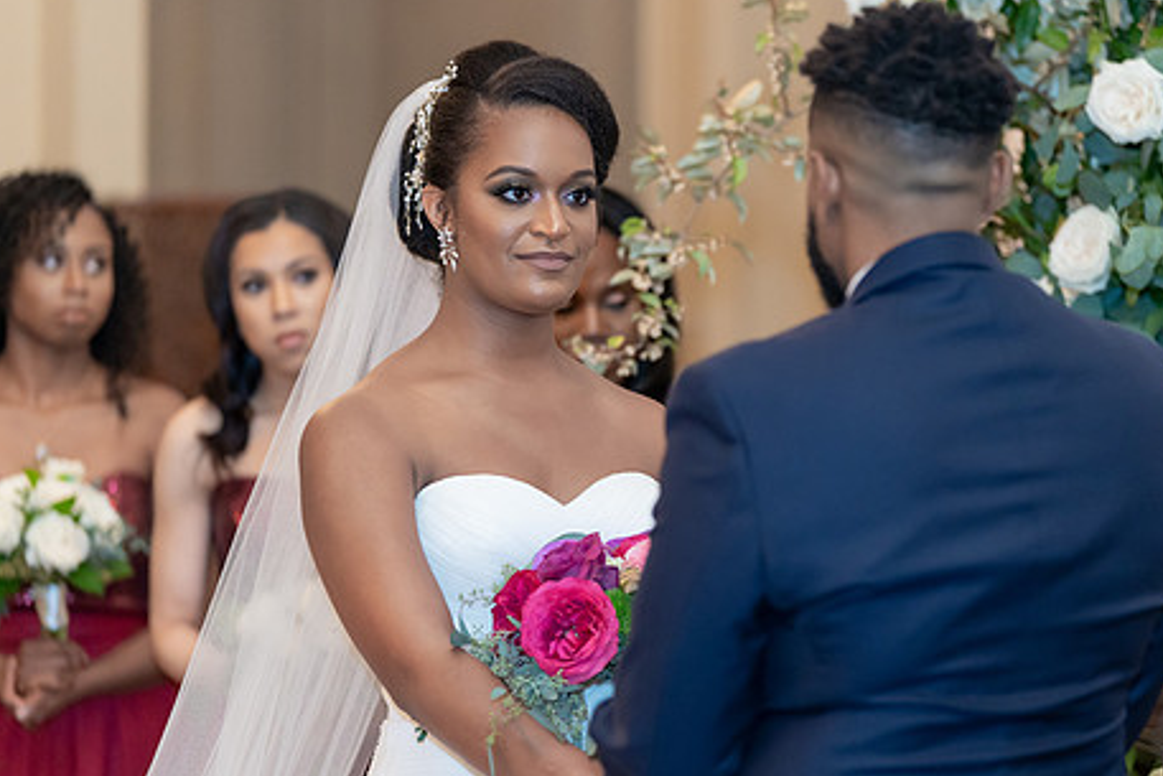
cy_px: 434
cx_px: 697
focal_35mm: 187
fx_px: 6043
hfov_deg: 11.0
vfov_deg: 7.3
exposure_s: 1/200
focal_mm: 147
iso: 2000
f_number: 2.8
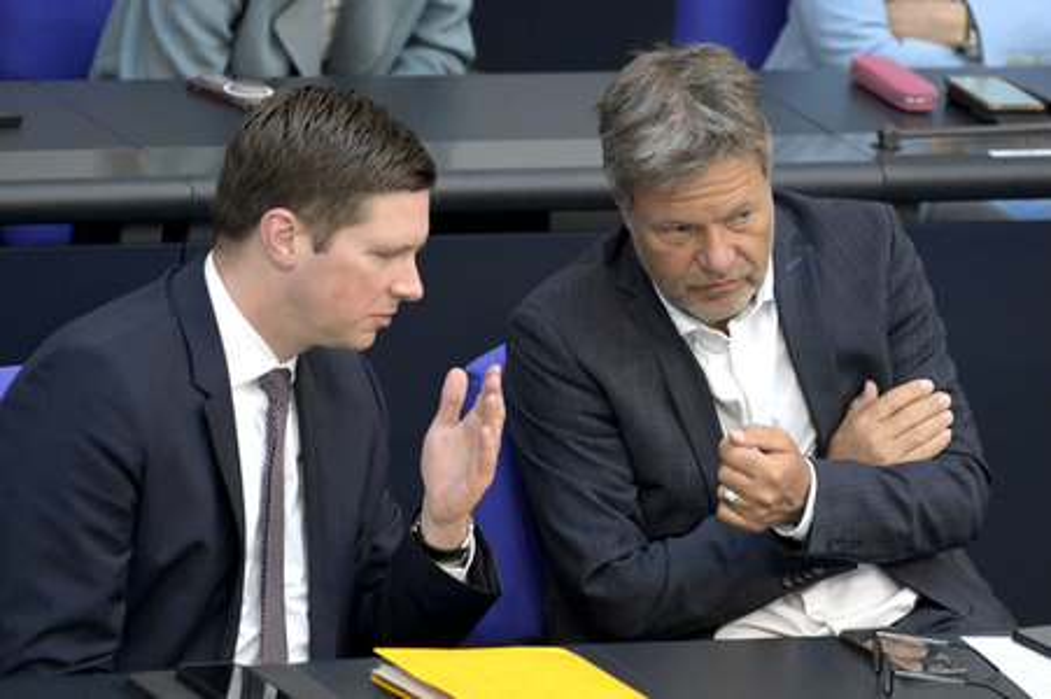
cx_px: 526
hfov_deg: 4.1
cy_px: 350
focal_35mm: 500
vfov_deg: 2.7
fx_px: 14586
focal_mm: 500
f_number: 5.6
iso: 8000
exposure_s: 1/400
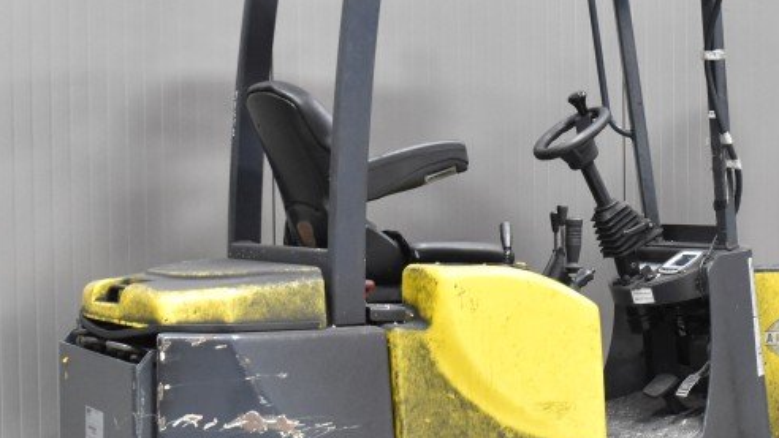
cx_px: 629
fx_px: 1901
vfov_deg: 13.2
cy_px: 248
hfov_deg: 22.8
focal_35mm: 92
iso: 1600
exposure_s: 1/30
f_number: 4.5
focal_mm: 24
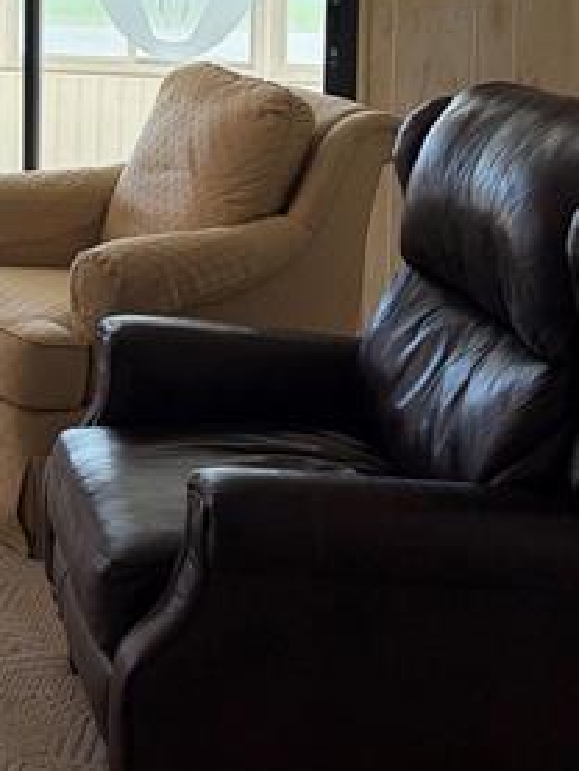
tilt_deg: -5.1
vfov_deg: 25.6
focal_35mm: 72
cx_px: -22
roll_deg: +0.0
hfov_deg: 19.7
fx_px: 1604
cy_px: -11
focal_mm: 5.96
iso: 100
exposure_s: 1/120
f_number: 1.6
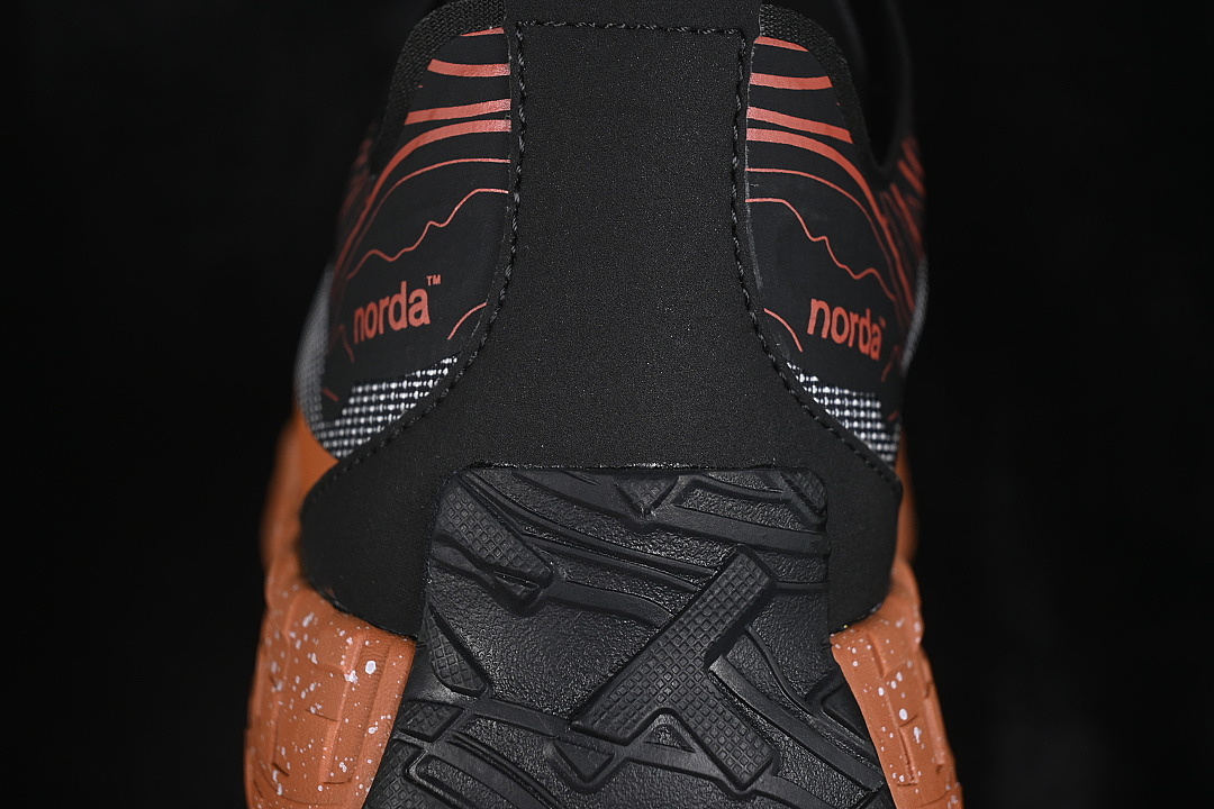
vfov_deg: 18.2
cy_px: 404
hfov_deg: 27.0
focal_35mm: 75
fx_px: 2529
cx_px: 607
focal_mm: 50
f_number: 6.3
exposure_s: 1/60
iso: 160
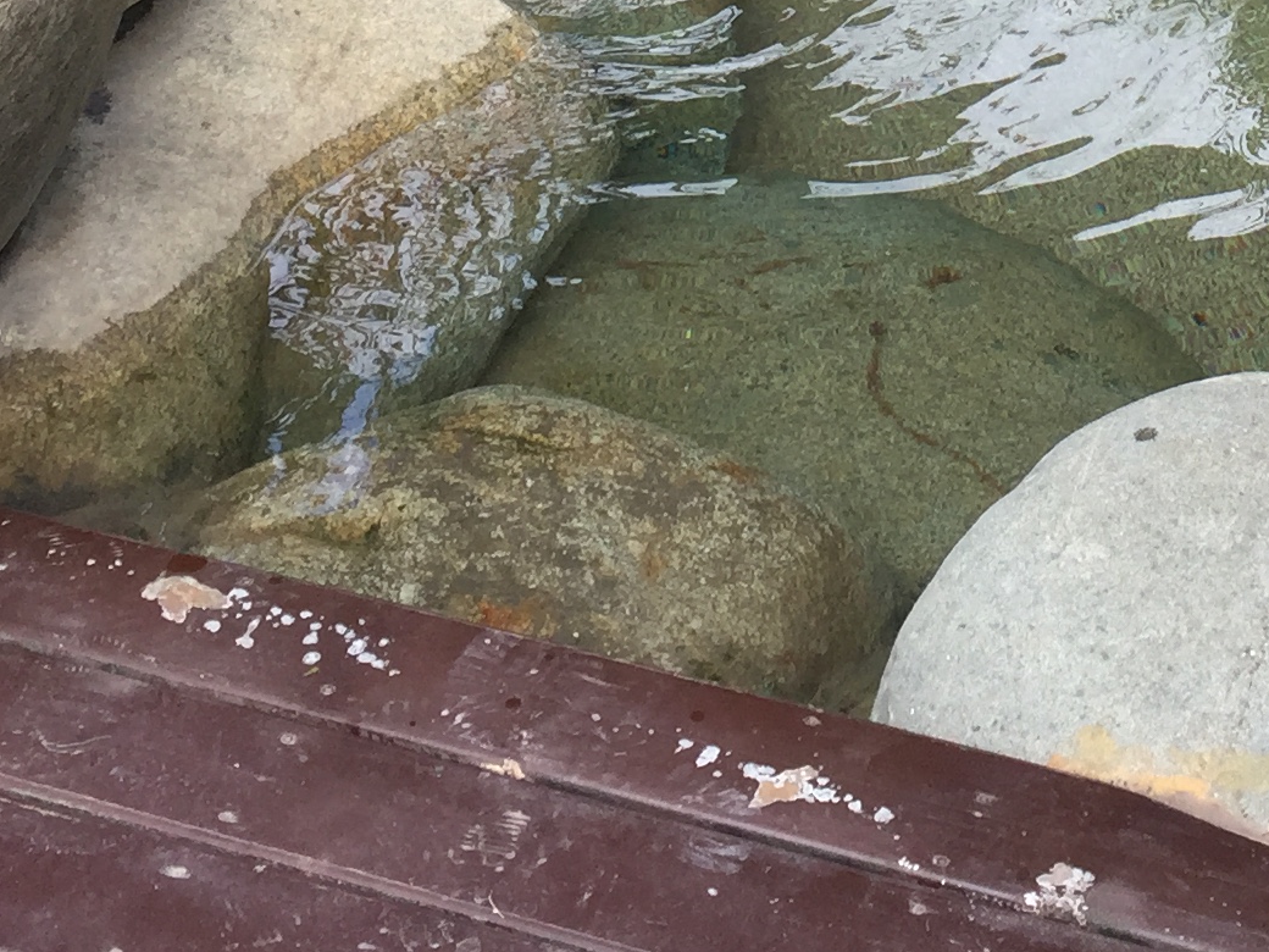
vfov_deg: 15.0
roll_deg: -4.8
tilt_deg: -18.1
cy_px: -500
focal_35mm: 91
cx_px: 1247
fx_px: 3336
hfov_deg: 20.9
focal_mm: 4.15
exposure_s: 1/350
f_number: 2.2
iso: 32
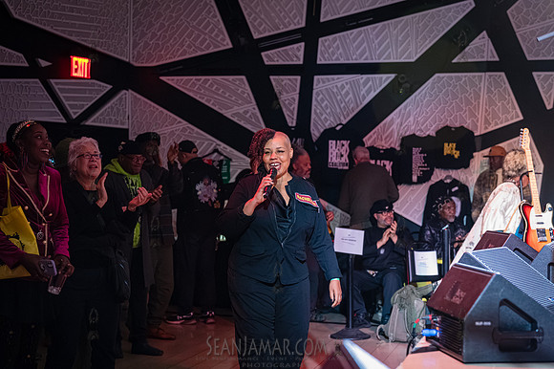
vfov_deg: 21.2
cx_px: 277
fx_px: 985
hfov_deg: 31.4
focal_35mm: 64
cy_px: 184
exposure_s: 1/160
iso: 10000
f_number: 3.2
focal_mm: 64
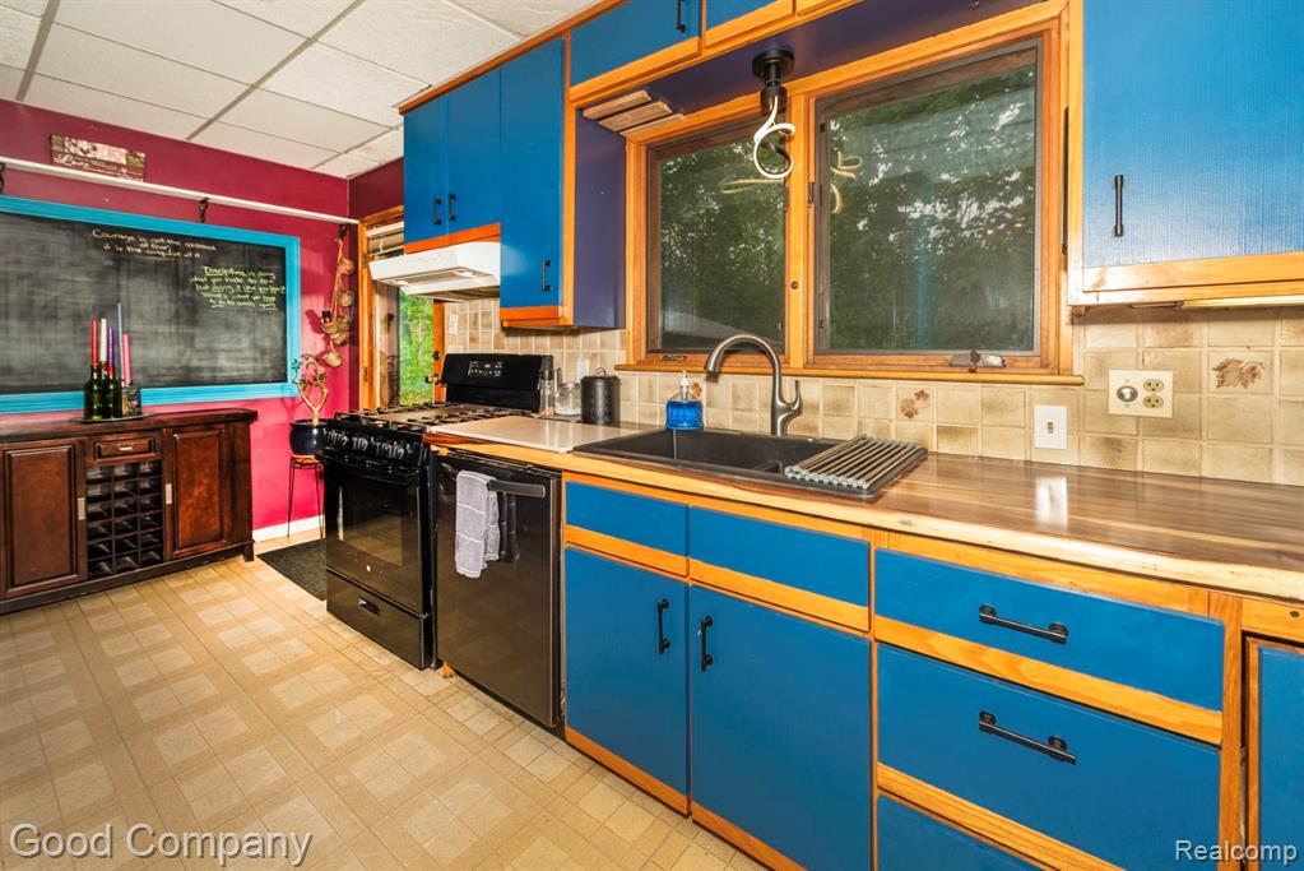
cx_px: 652
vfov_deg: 81.3
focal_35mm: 14
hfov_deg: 104.2
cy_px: 436
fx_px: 507
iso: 100
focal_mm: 14
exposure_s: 1/60
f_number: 5.6
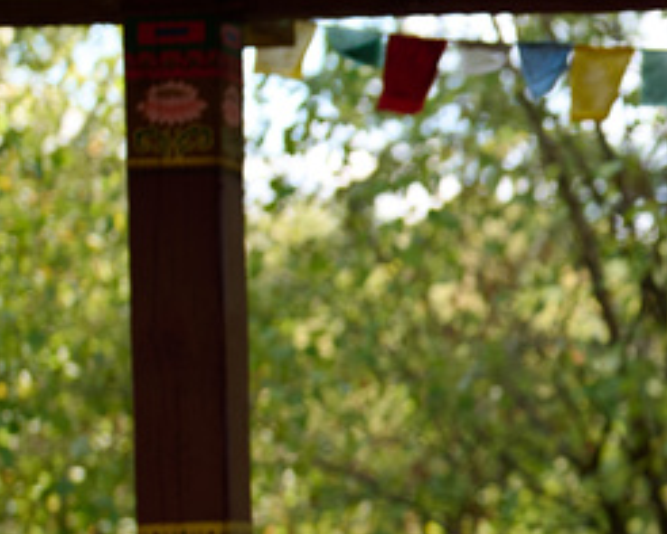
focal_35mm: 195
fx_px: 3851
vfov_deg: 7.9
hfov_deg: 9.7
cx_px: 865
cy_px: 488
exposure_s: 1/2500
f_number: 1.2
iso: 200
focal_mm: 50
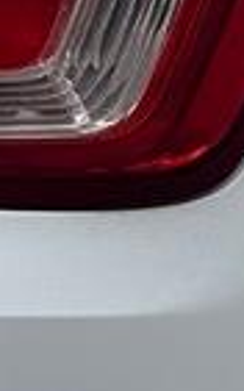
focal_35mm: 462
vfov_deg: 4.5
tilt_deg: -8.6
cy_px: -55
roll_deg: +0.2
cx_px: -801
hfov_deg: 2.7
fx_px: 4921
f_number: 1.78
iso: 64
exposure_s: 1/1133
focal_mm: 6.76
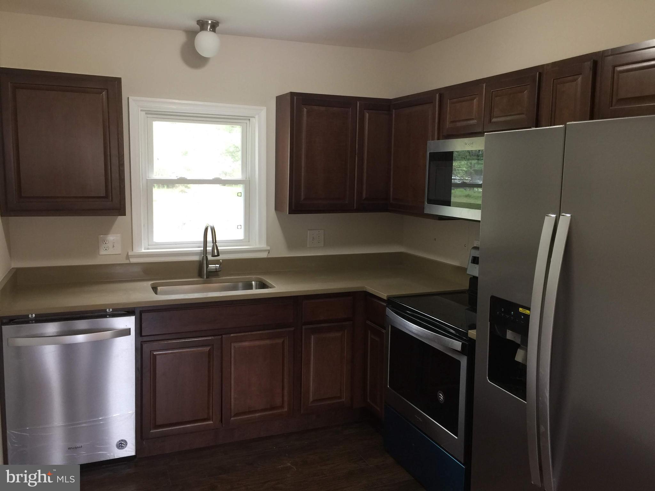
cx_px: 328
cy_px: 246
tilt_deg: -7.7
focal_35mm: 29
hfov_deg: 61.7
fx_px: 549
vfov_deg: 48.2
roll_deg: -2.7
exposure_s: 1/15
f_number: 2.2
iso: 50
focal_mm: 4.15
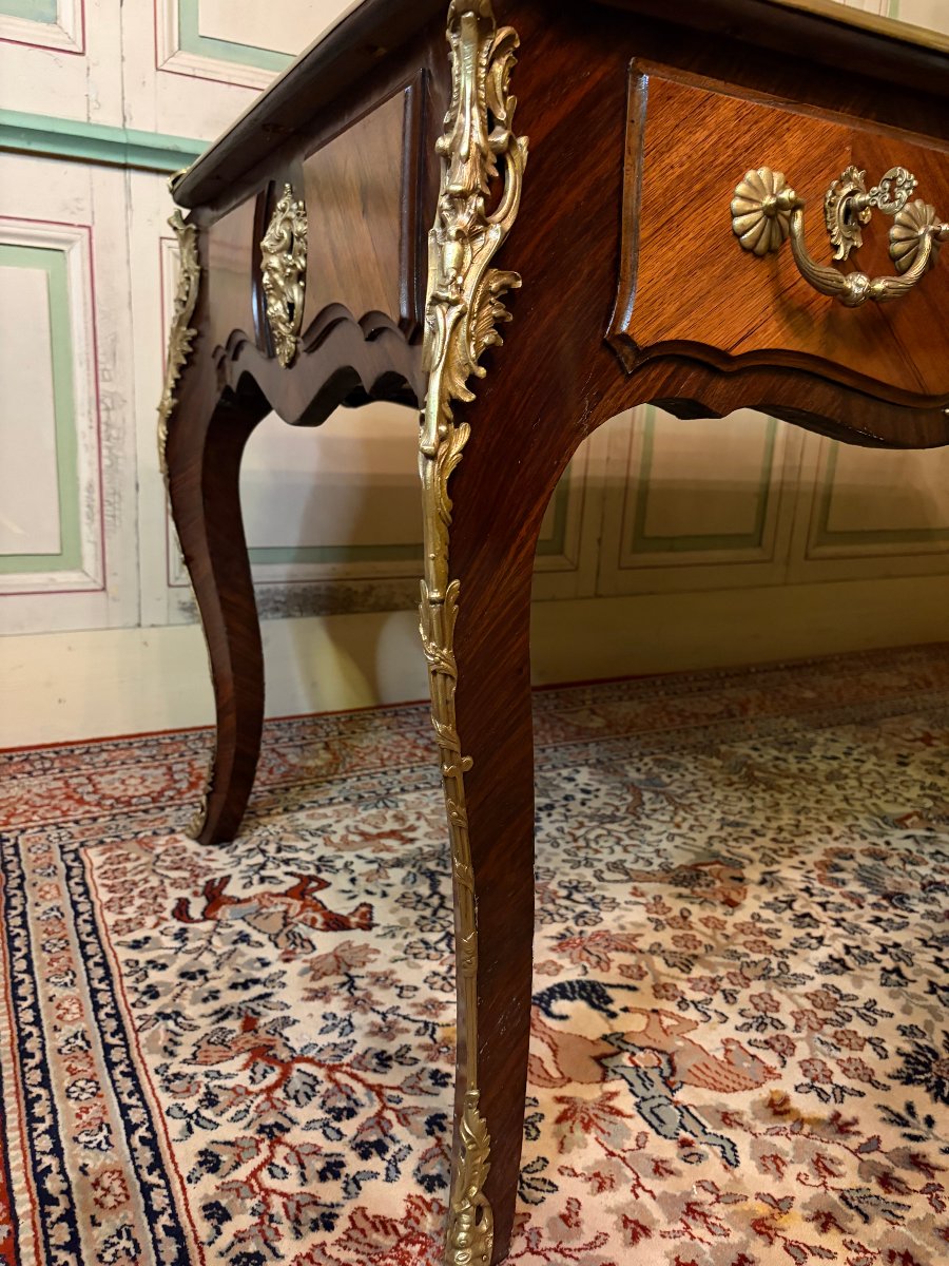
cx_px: 474
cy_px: 633
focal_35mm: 26
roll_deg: -2.8
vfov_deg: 67.3
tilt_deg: -13.4
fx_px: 950
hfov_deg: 53.1
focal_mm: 5.96
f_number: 1.6
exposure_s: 1/25
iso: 640
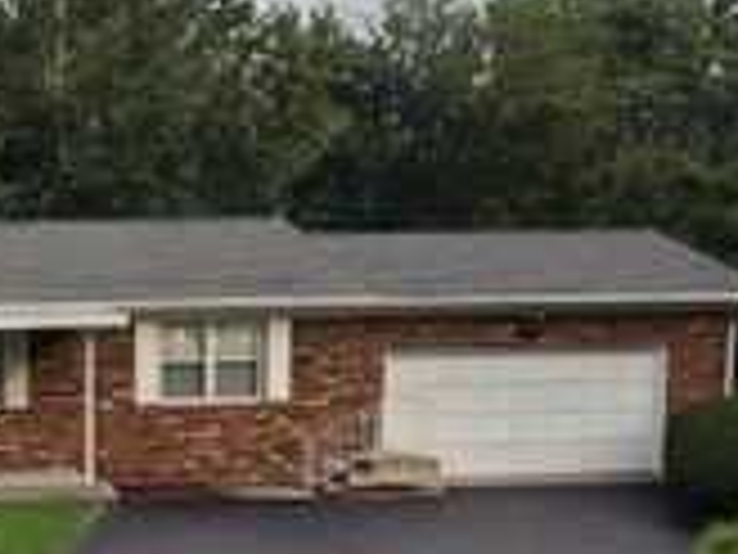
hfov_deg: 24.9
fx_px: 1556
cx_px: -58
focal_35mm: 73
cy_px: 466
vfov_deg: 19.9
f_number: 1.8
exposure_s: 1/40
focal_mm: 8.67
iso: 230
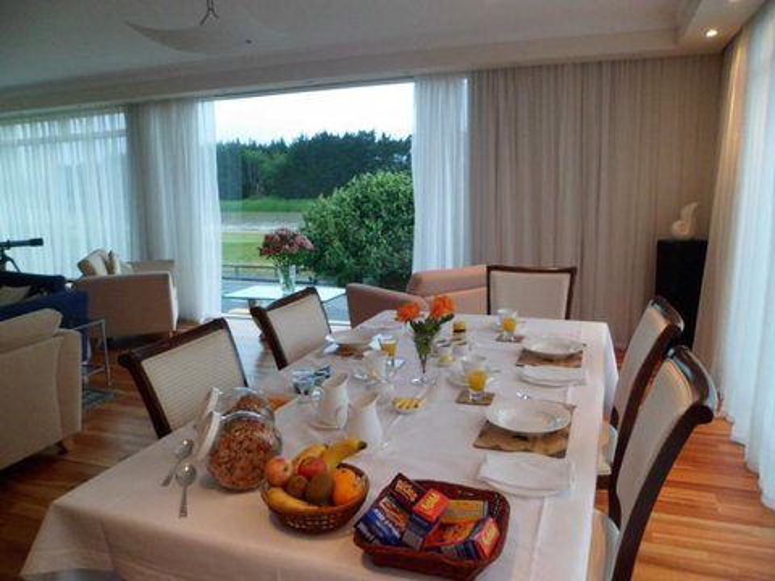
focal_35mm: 26
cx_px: 388
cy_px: 290
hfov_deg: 67.3
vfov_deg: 53.1
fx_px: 582
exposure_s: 1/45
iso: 240
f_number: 3.3
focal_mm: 4.9
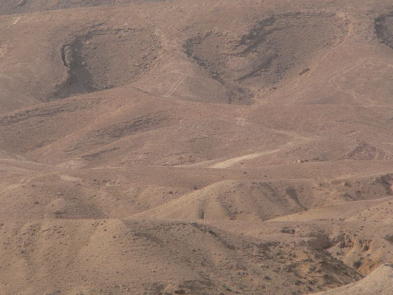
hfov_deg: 4.6
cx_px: 196
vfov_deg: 3.4
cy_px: 148
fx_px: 4905
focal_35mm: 432
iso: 80
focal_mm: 72
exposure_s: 1/640
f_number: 5.6
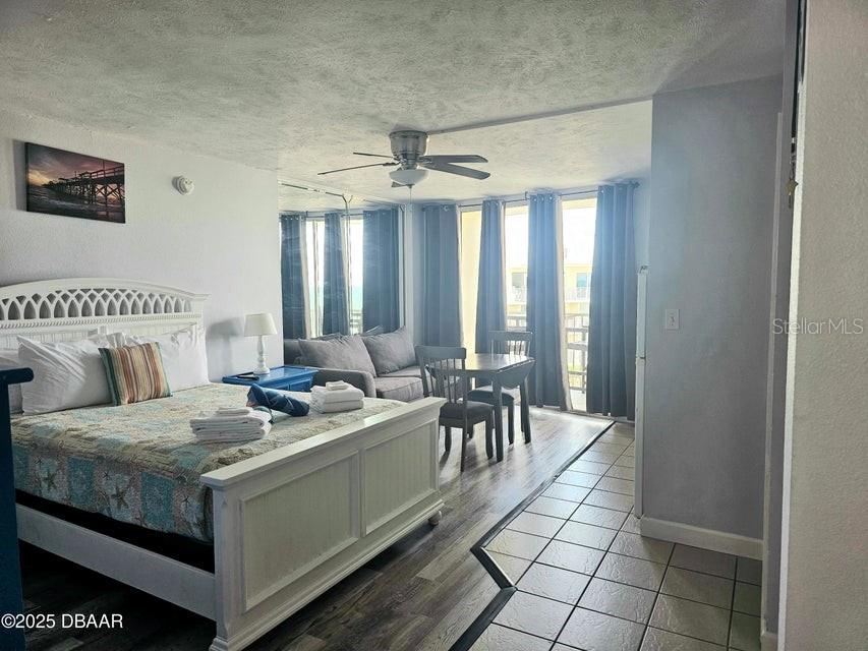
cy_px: 326
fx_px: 577
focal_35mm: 23
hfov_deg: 73.9
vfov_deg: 58.9
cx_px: 434
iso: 80
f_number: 1.7
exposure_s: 1/120
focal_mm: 6.3
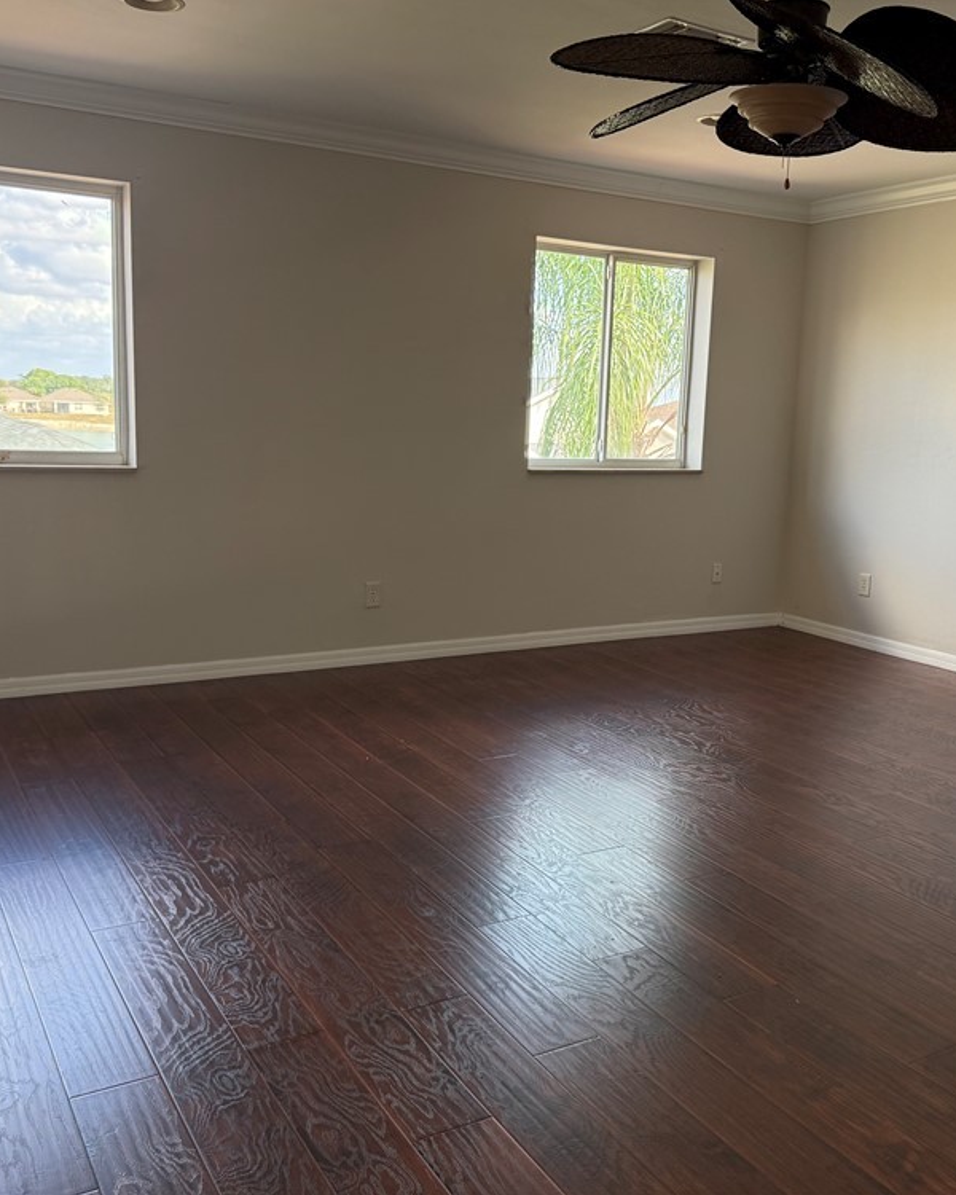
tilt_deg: -8.3
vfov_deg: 55.7
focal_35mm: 32
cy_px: 585
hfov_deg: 45.7
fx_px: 1132
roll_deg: -2.8
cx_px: 545
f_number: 1.78
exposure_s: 1/236
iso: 200
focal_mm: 6.76
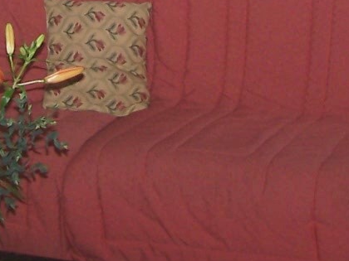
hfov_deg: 13.2
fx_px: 1512
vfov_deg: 9.6
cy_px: -143
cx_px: 176
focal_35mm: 150
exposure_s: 1/60
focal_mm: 6.3
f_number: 2.8
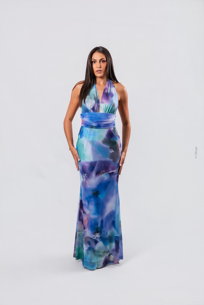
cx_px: 102
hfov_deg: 29.9
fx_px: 382
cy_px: 152
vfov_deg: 43.6
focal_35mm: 45
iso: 160
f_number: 2.8
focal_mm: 30.4
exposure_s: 1/320
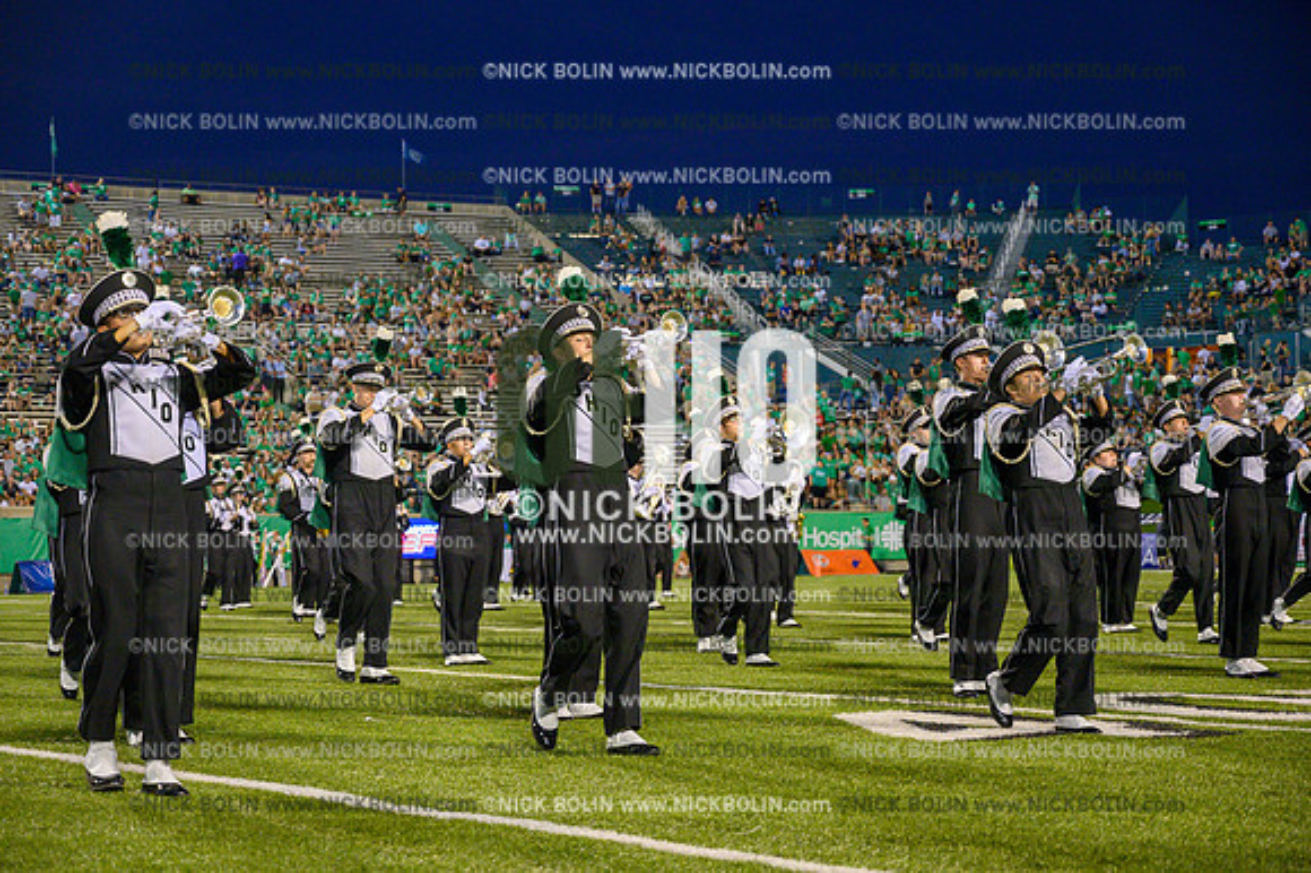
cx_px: 656
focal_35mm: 63
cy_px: 436
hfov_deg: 31.9
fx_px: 2293
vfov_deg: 21.5
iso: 5000
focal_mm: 63
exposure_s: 1/500
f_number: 4
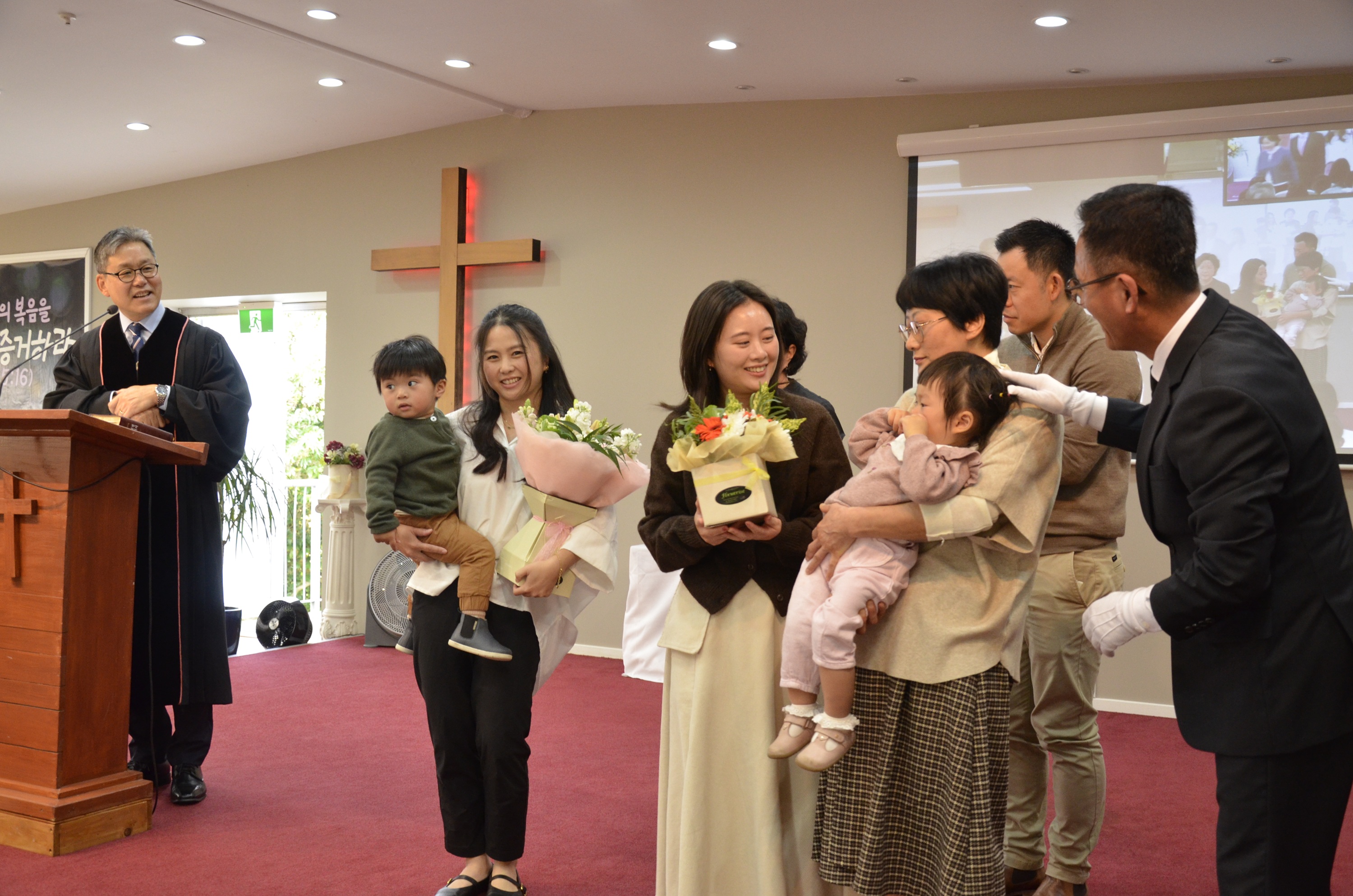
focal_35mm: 38
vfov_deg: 35.3
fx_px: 1406
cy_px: 448
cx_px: 676
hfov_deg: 51.4
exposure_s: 1/80
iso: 1250
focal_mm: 25
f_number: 5
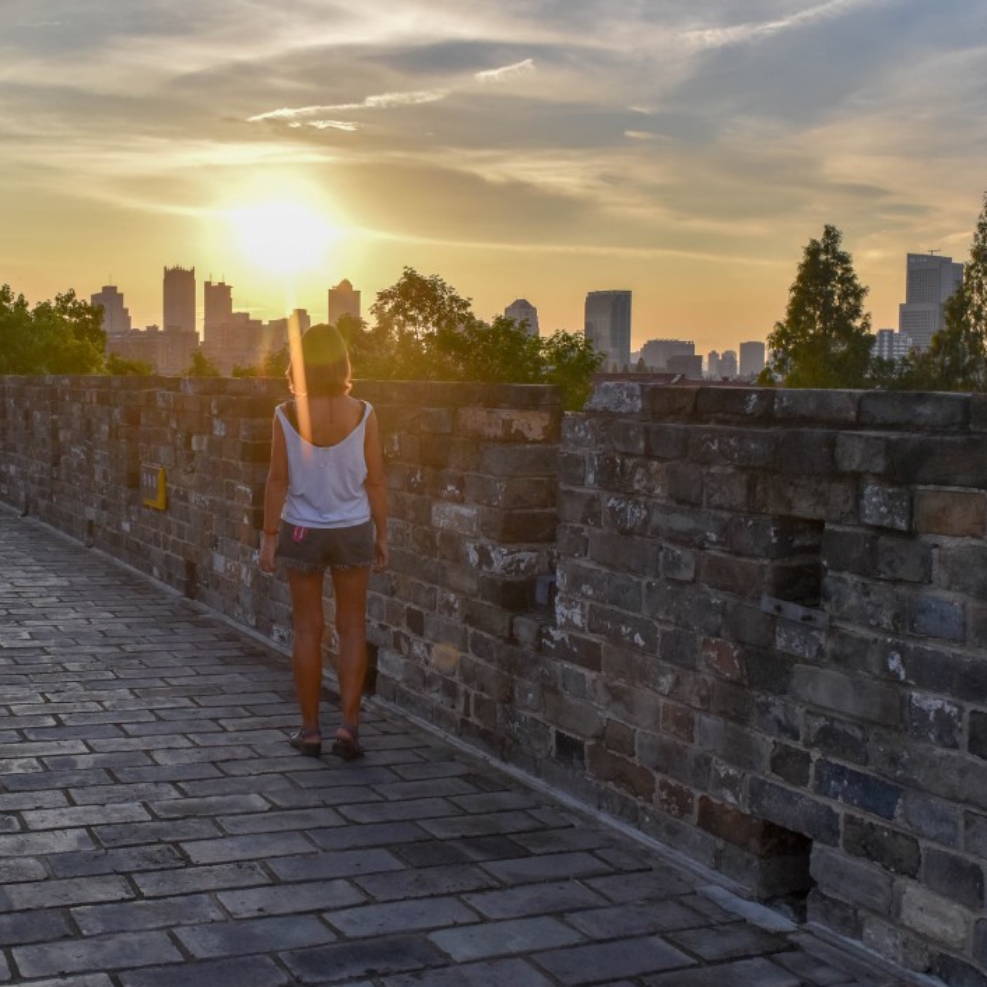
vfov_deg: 42.8
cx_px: 365
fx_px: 1258
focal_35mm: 39
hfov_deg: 42.5
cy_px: 489
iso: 400
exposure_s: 1/1500
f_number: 5.6
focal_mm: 20
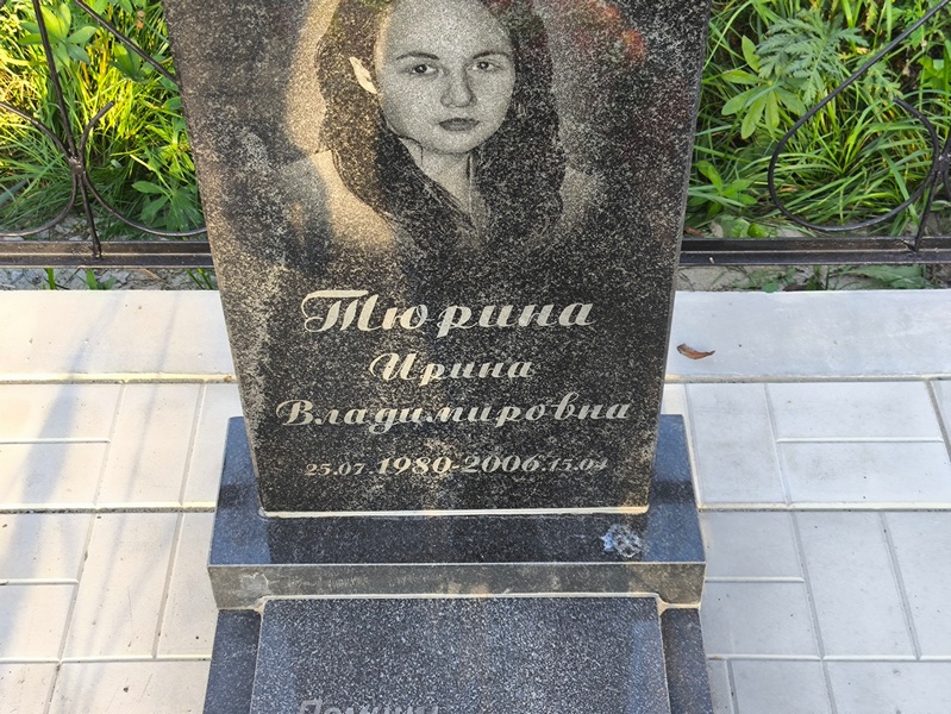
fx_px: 1374
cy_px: 357
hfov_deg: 38.2
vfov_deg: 29.1
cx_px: 476
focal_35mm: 50
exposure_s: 1/118
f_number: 1.7
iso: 50
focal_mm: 4.71
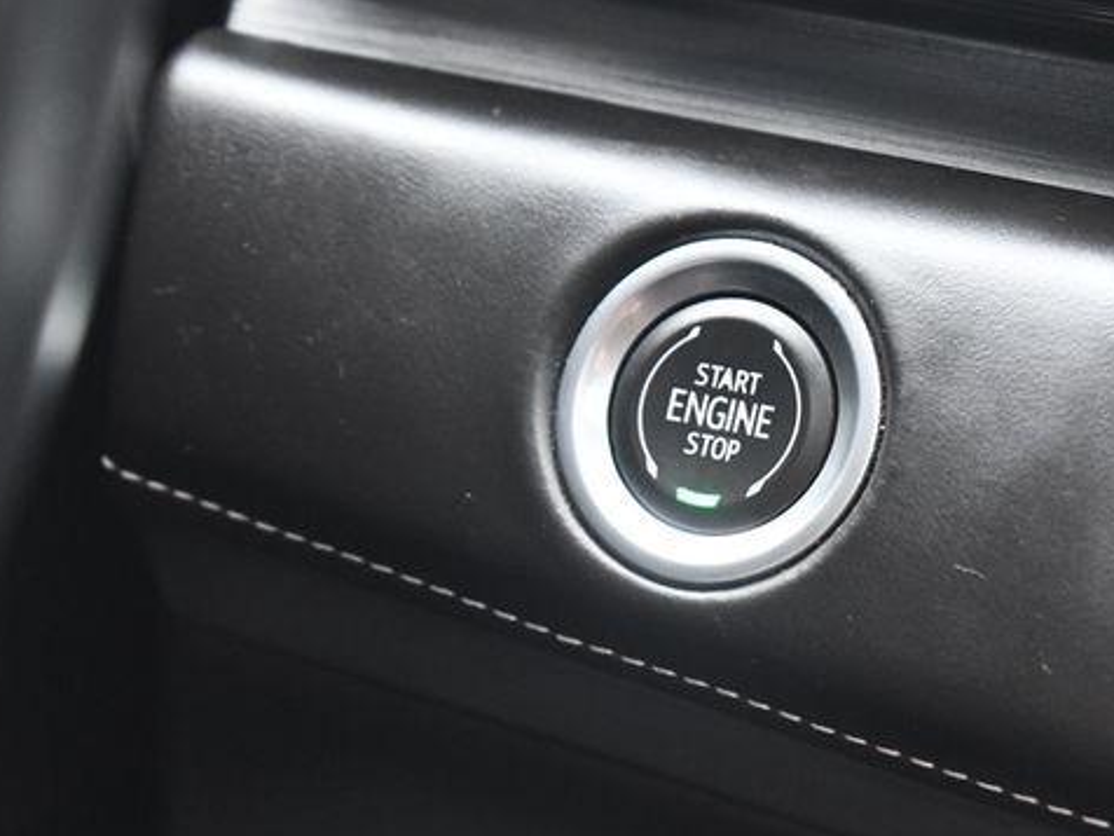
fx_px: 3411
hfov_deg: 18.5
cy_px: 443
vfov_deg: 14.0
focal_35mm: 106
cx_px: 714
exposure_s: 1/100
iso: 3200
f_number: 5.6
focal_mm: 55
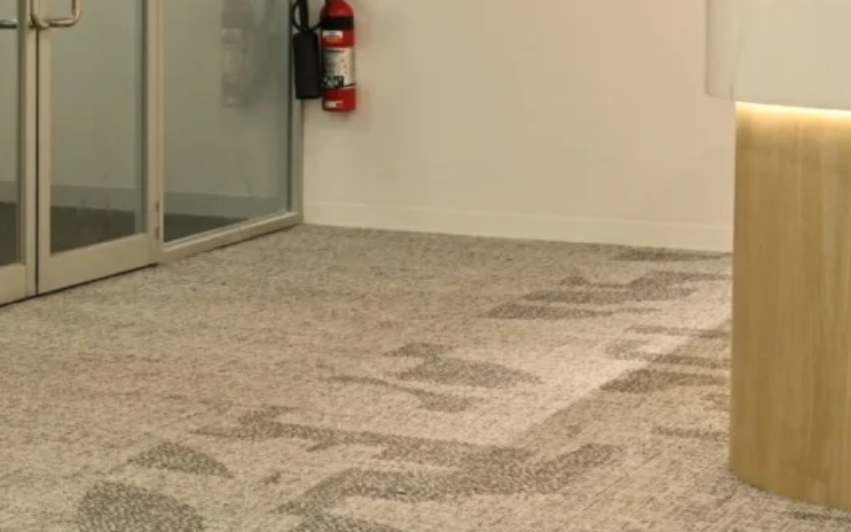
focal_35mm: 109
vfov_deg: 12.0
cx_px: -167
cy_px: 103
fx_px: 2527
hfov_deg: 18.2
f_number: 4.5
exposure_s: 1/125
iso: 1000
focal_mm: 35
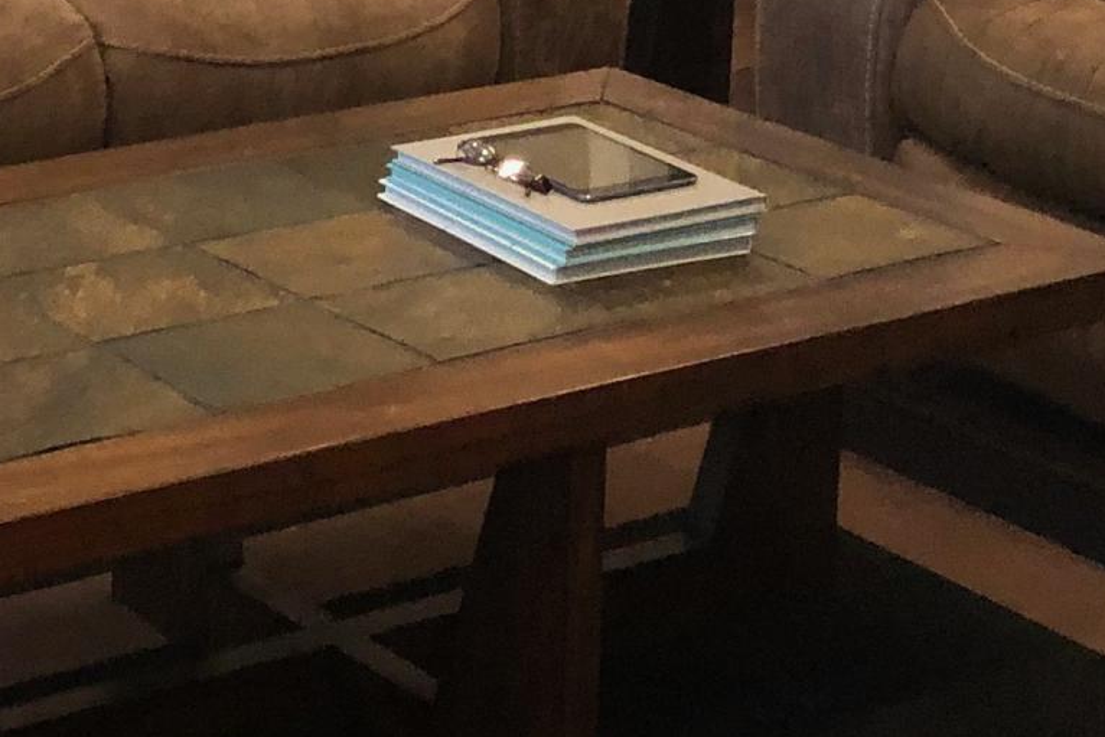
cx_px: 29
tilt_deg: -9.4
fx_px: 3500
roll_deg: -1.6
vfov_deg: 11.7
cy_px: -257
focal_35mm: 114
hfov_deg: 17.6
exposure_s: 1/15
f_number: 1.8
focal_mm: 4
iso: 100
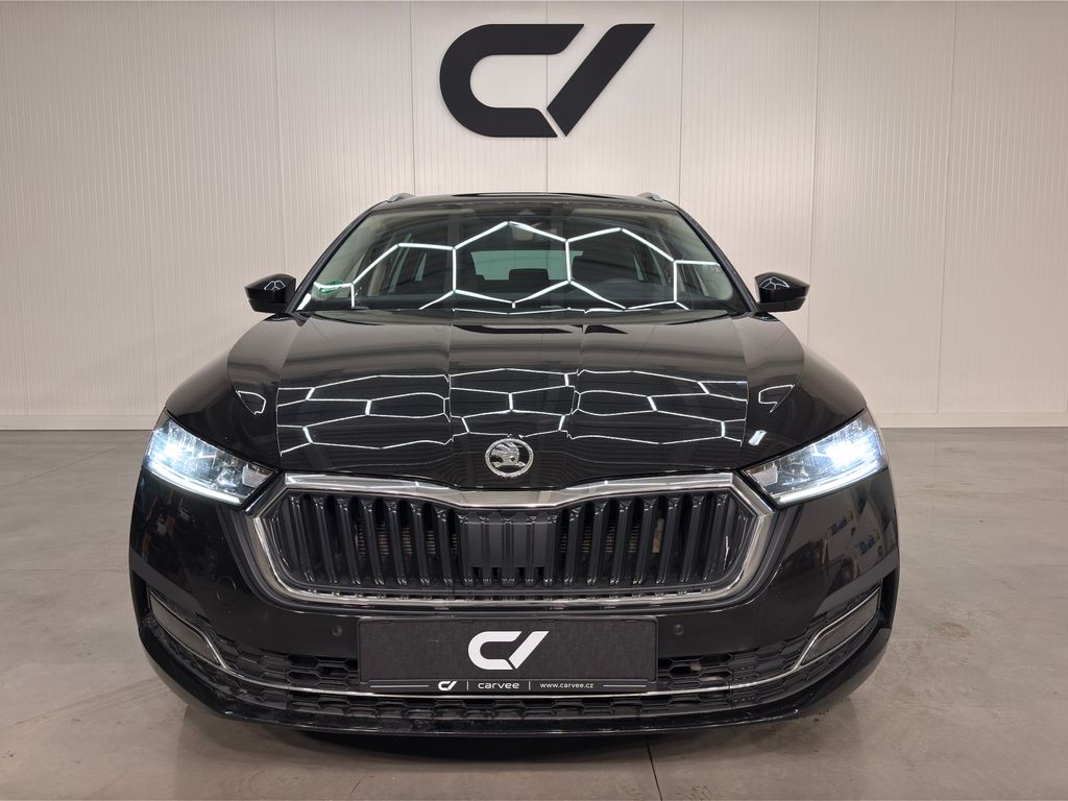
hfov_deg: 61.7
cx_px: 534
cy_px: 400
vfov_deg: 48.2
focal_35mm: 29
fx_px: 895
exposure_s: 1/100
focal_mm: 6.76
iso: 50
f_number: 1.78
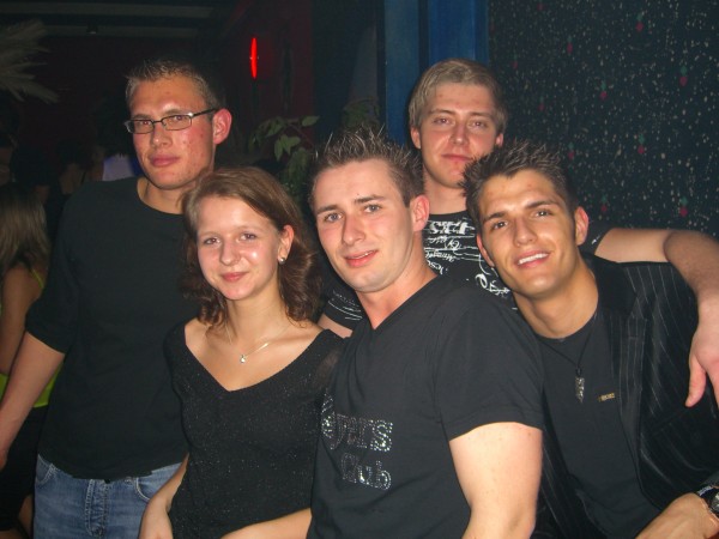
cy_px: 270
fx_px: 789
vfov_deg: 37.7
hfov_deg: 49.0
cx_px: 360
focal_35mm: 38
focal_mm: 7.9
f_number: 2.8
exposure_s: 1/60
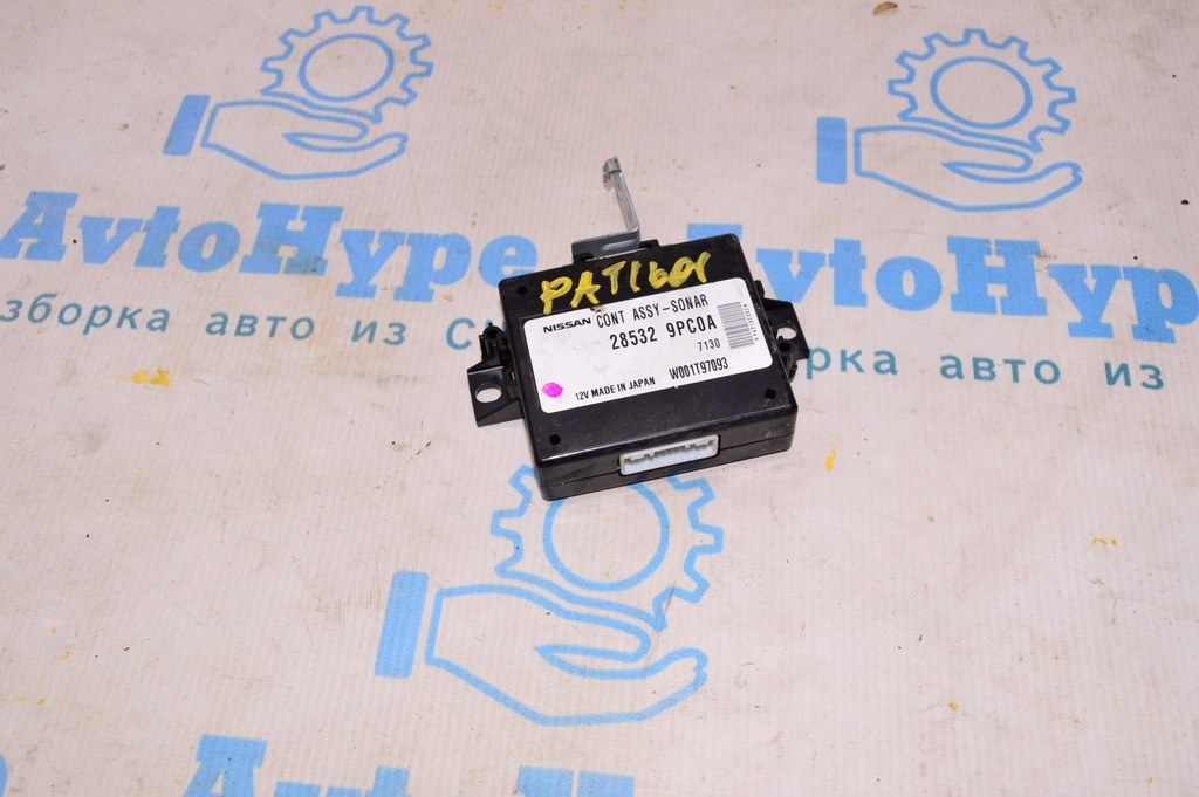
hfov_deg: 55.1
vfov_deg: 38.3
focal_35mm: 34
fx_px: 1148
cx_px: 600
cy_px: 398
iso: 1600
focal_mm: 23
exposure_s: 1/200
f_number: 8
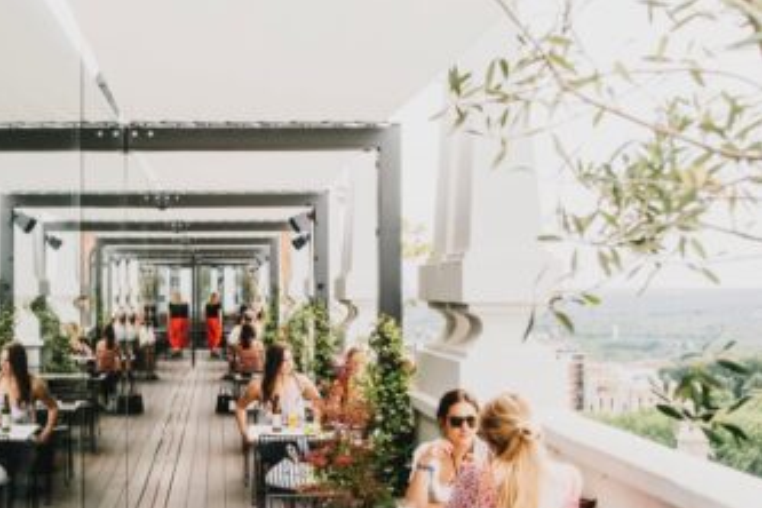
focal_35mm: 48
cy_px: 303
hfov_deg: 40.0
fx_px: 1016
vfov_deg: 28.0
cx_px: 195
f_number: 8
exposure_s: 1/80
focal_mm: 32
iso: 250
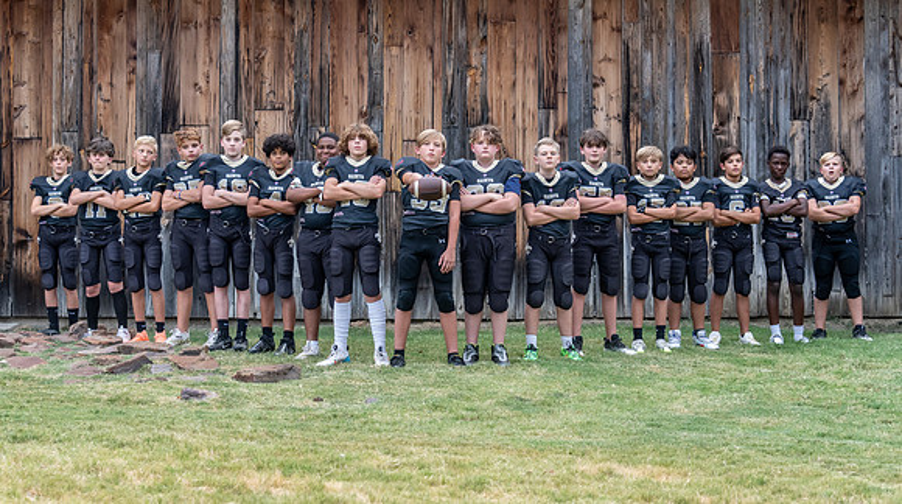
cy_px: 233
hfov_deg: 25.4
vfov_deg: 14.3
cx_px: 435
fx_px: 2002
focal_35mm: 84
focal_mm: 70
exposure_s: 1/320
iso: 1000
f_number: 4
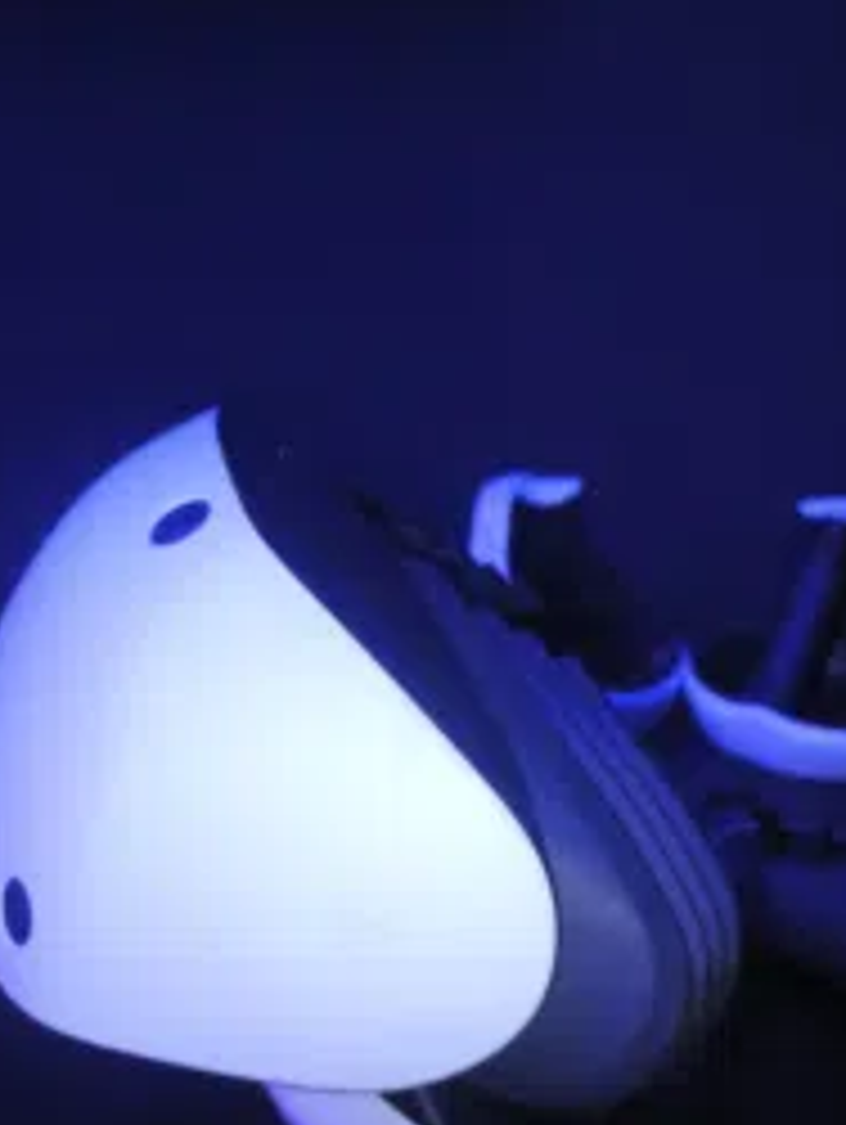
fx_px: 1301
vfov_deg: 45.4
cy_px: 819
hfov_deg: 35.6
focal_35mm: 40
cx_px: 572
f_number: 1.7
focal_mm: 4.7
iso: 1250
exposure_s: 1/33.3
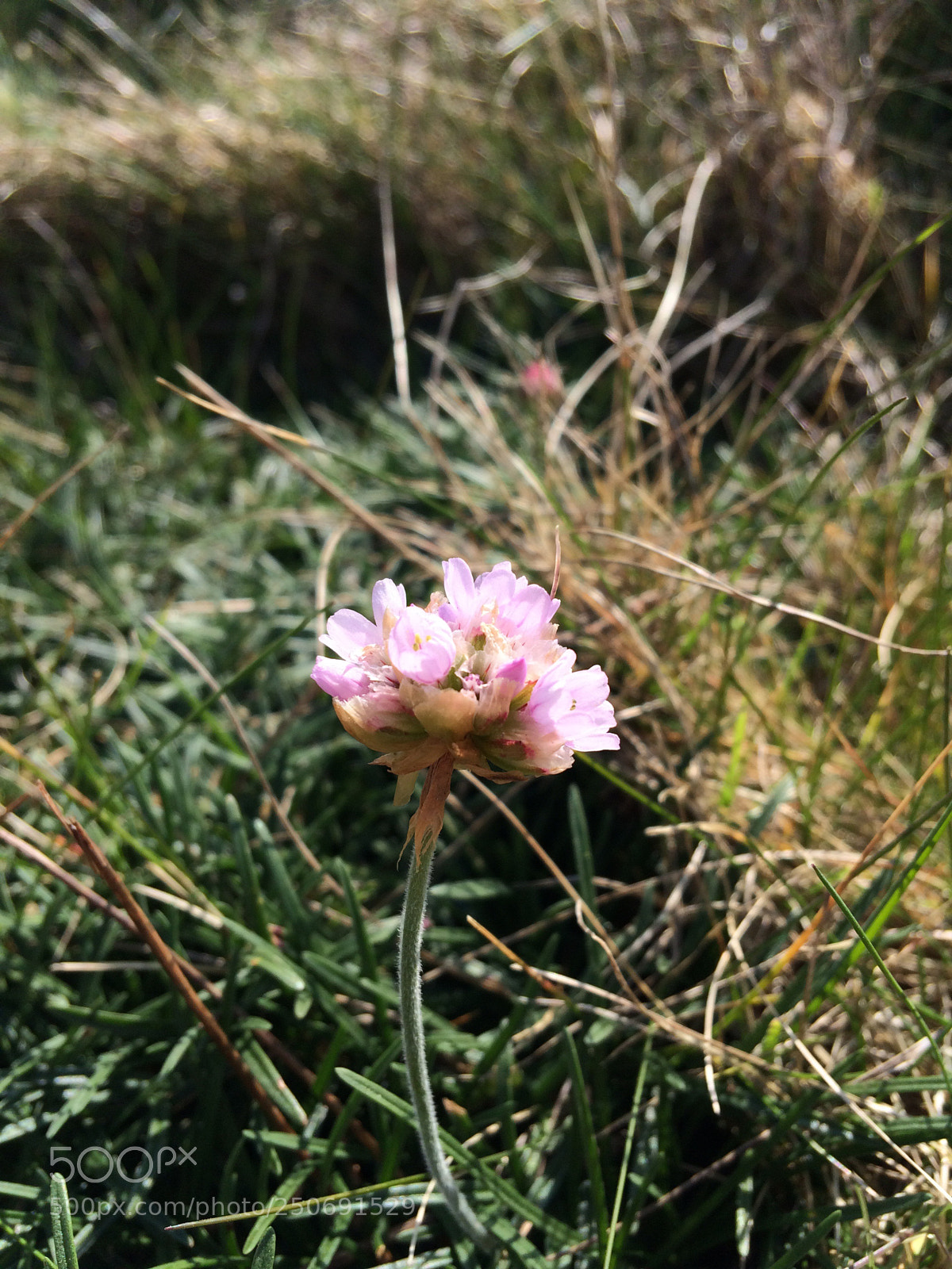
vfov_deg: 61.7
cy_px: 634
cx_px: 476
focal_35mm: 29
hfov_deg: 48.2
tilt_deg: -47.4
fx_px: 1063
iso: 32
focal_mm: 4.15
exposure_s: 1/1466
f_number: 2.2
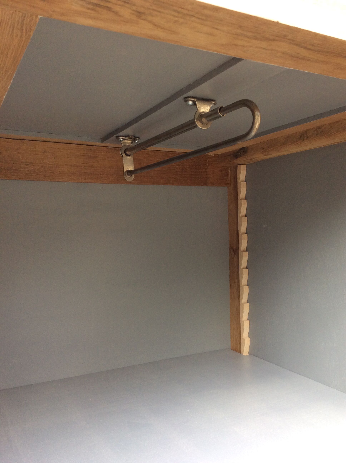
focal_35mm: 32
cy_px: 232
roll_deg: +0.5
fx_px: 428
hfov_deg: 44.1
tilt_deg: -0.9
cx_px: 173
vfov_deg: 56.9
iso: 50
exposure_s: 1/50
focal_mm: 3.3
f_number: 2.4
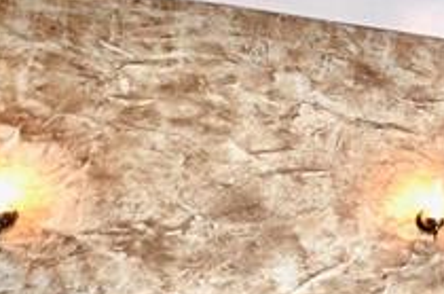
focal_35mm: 73
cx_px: 973
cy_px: 123
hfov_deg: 16.8
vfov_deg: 18.6
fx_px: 898
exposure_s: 1/80
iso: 1250
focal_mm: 10
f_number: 5
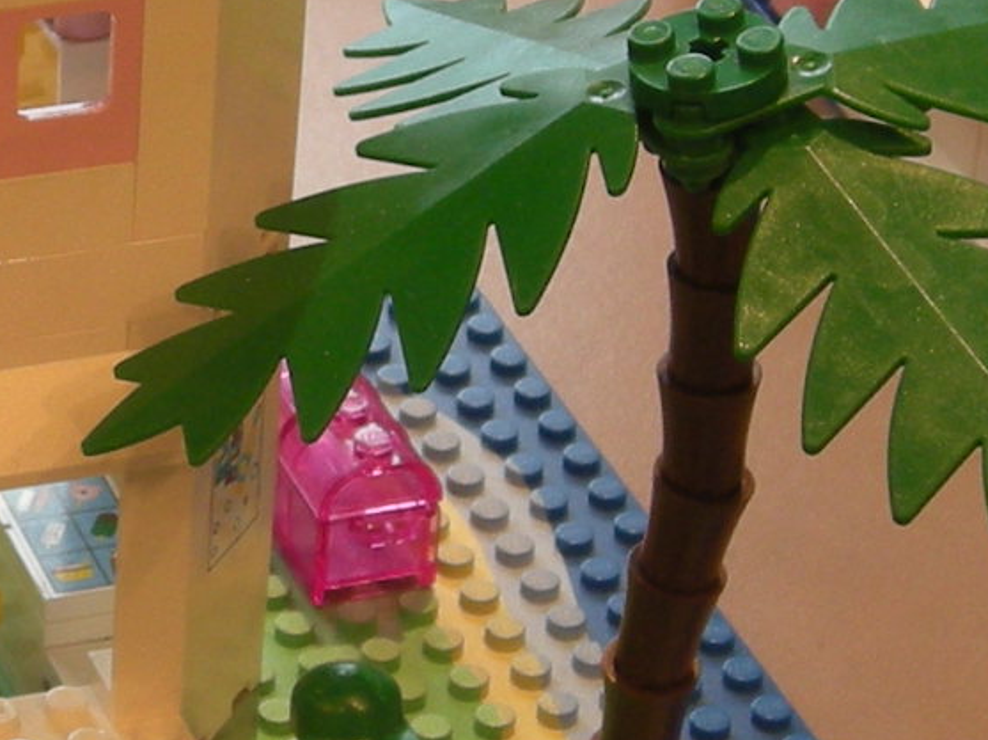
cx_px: -46
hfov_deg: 12.0
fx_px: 4649
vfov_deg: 9.1
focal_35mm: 163
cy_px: 385
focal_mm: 5.7
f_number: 2.8
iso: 80
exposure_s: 1/8
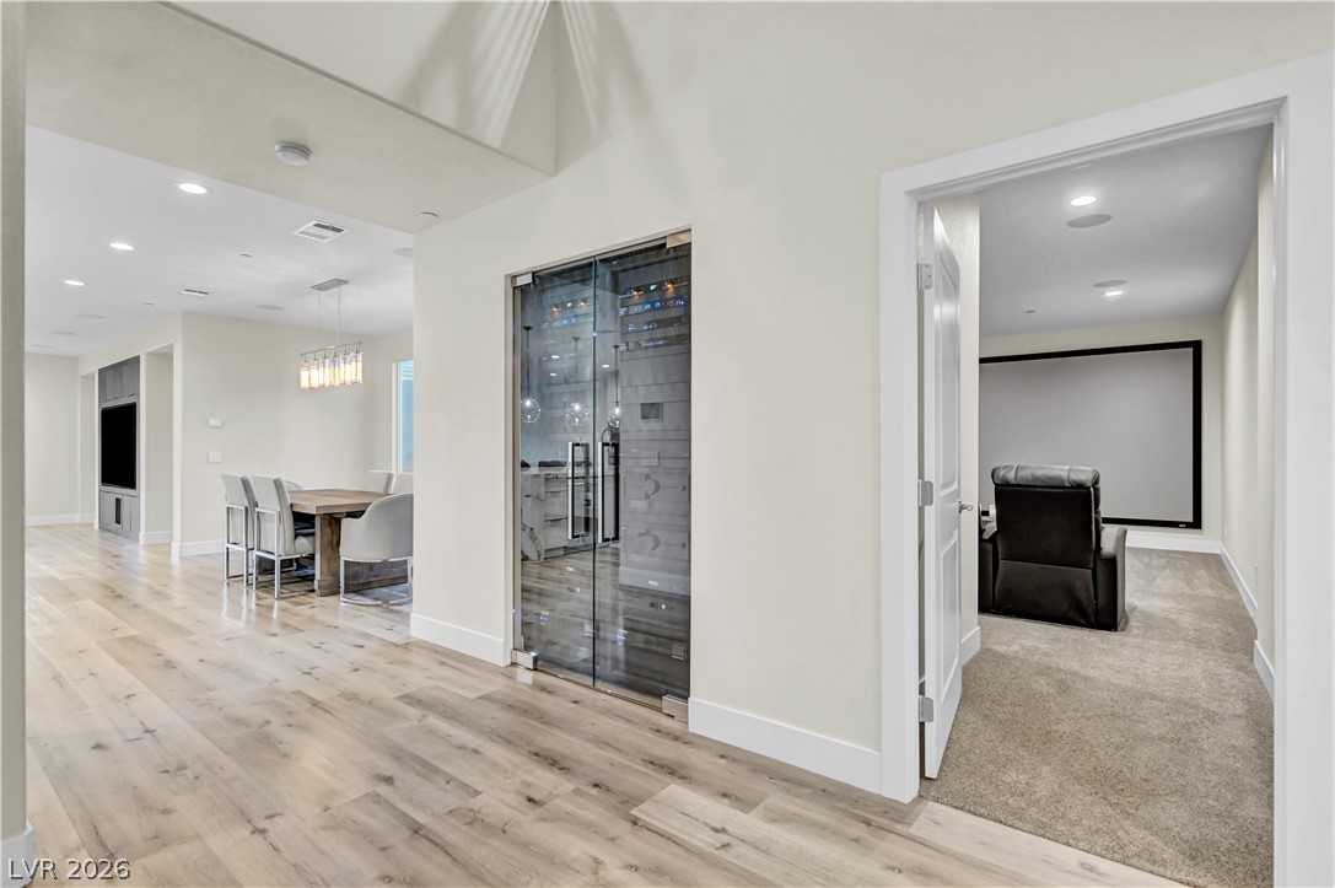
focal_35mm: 17
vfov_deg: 70.4
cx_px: 668
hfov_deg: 93.3
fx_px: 630
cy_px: 444
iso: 800
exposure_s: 1/5
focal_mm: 17
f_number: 8
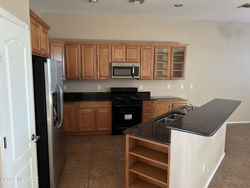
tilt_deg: -6.9
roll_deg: +1.0
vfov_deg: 53.1
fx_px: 188
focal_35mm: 26
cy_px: 94
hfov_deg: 67.3
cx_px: 125
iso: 320
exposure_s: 1/60
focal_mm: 5.7
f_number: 1.5
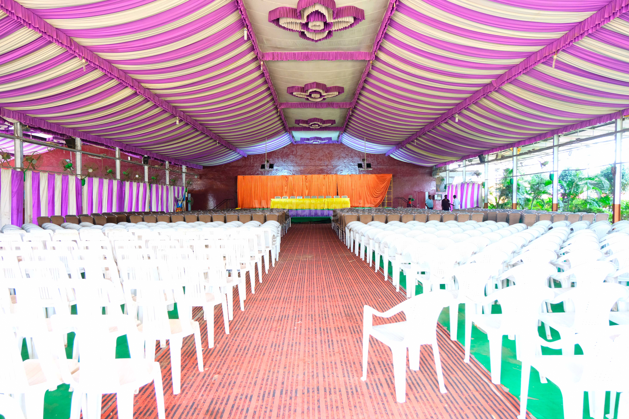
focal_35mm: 24
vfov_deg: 53.1
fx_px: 419
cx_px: 314
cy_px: 210
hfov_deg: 73.7
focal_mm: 16
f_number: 4
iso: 800
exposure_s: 1/50
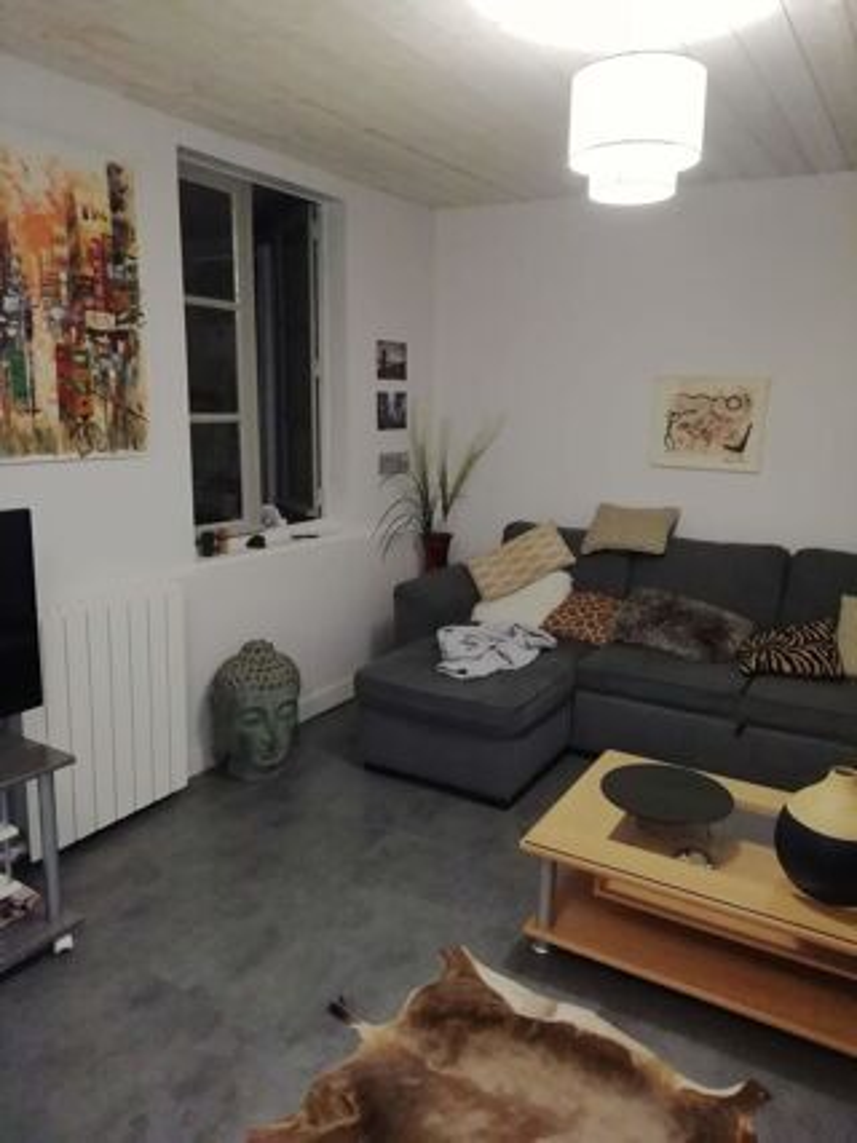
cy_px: 572
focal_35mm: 26
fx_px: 859
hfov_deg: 53.0
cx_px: 428
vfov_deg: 67.3
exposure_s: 1/25
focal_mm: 3.21
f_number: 2.2
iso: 400
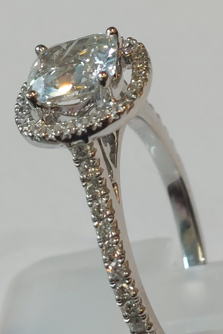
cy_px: 167
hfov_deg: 37.7
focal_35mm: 35
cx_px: 91
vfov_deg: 54.4
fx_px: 325
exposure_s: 1/100
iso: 50
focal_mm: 5.23
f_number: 1.8
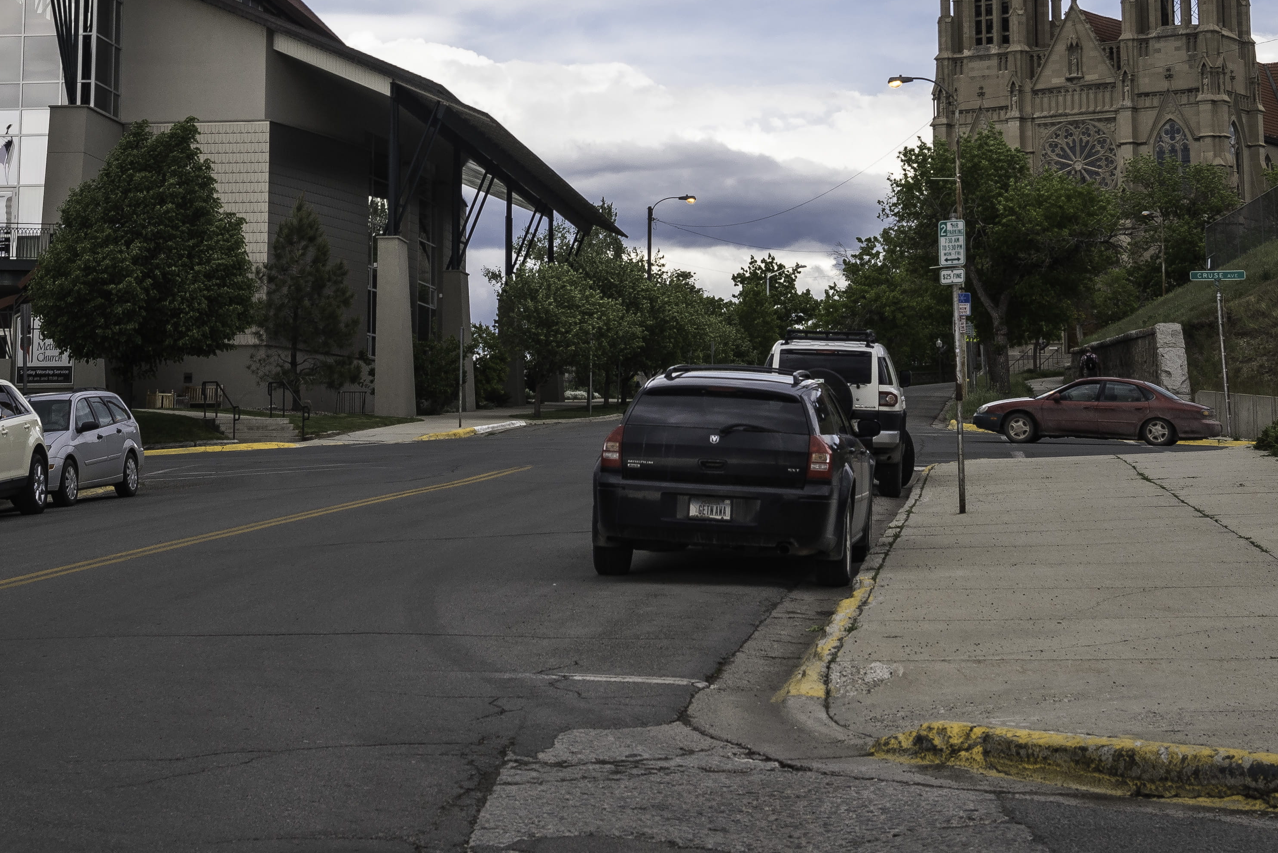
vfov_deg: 15.1
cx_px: 592
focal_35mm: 89
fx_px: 3160
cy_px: 8
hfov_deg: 22.9
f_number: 7.1
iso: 200
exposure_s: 1/250
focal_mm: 44
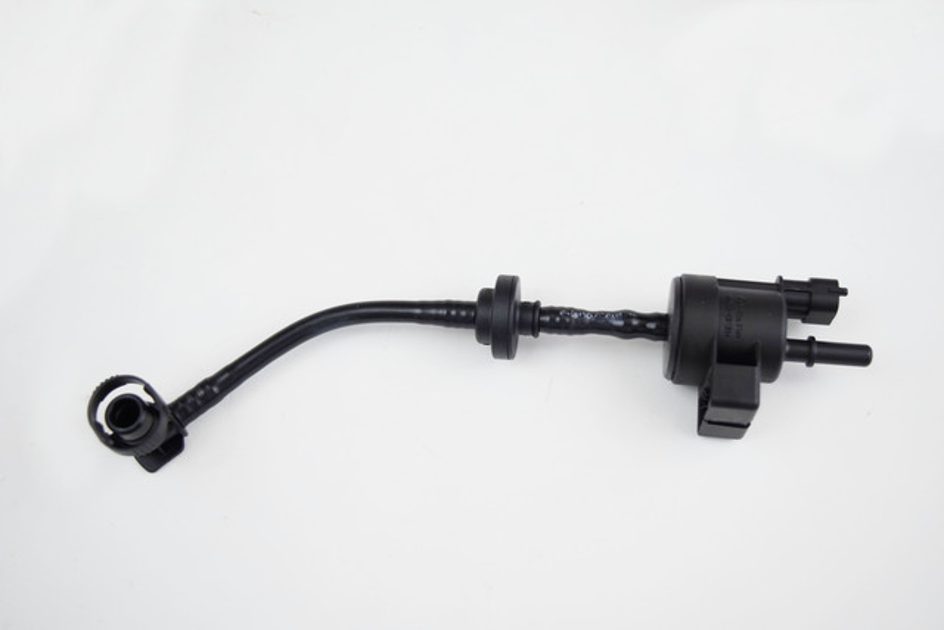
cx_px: 472
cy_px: 315
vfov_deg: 34.2
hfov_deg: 49.5
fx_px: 1023
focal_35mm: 39
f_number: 4
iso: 560
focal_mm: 26
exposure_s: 1/60
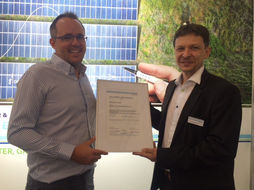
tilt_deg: -3.5
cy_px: 95
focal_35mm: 29
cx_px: 127
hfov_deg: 61.7
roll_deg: +0.4
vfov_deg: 48.2
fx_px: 213
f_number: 2.2
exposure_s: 1/33
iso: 40
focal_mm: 4.15
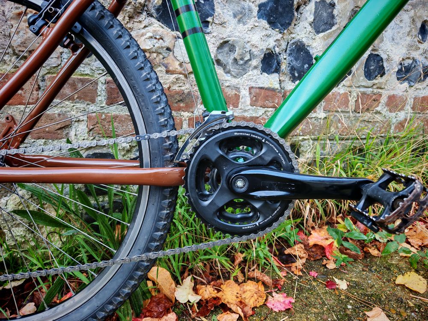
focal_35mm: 27
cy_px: 160
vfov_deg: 51.4
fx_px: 334
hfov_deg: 65.3
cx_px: 214
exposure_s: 1/100
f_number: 1.9
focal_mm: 6.67
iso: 250
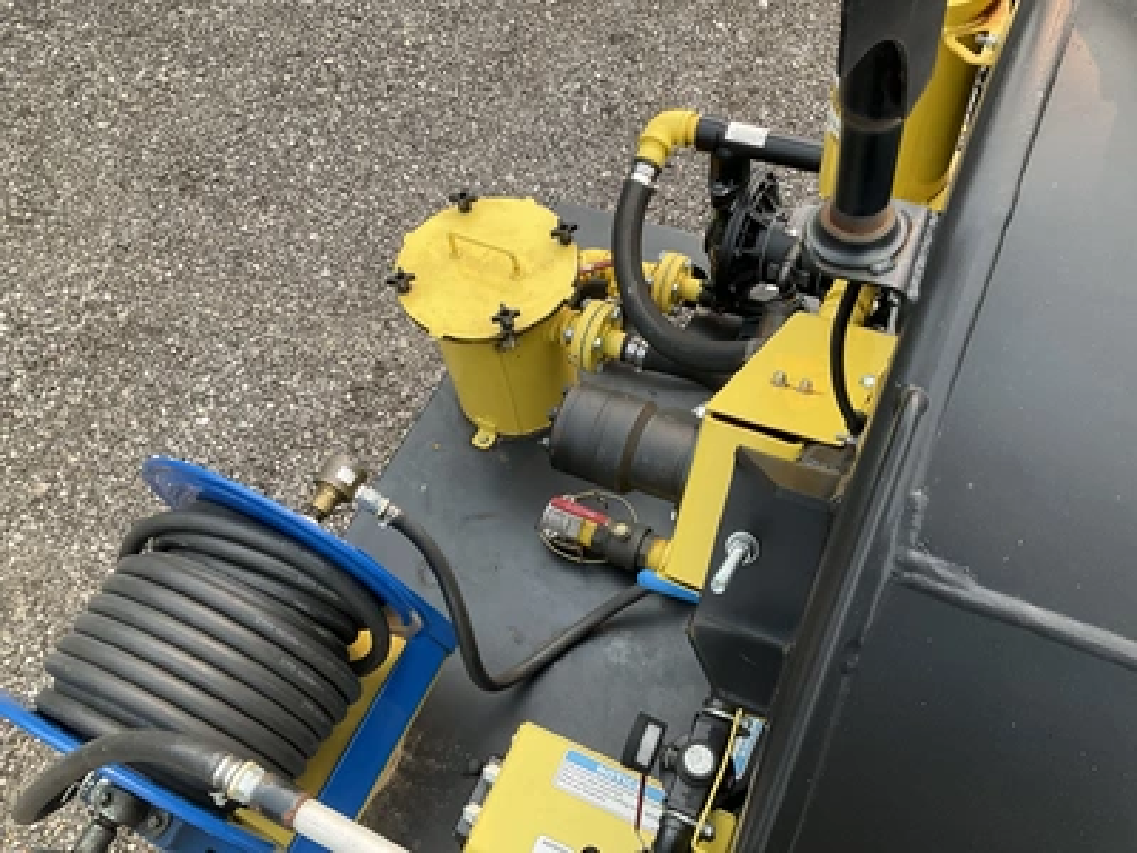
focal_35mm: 29
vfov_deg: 48.2
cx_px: 568
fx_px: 953
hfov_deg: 61.7
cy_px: 426
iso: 25
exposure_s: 1/391
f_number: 1.8
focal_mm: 3
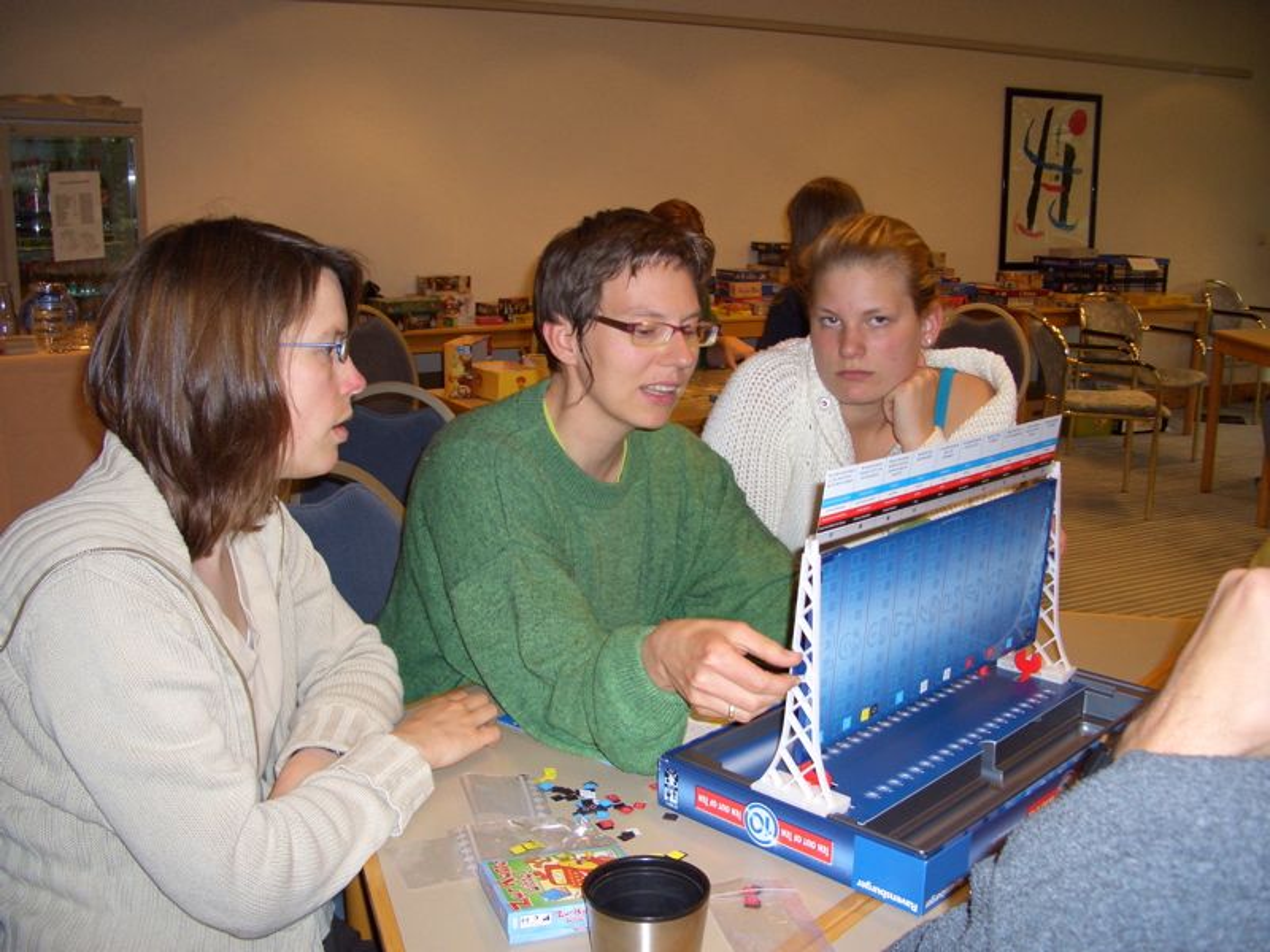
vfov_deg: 40.7
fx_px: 1284
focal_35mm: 35
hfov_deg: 52.6
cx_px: 635
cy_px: 476
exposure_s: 1/60
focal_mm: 5.8
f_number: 2.6
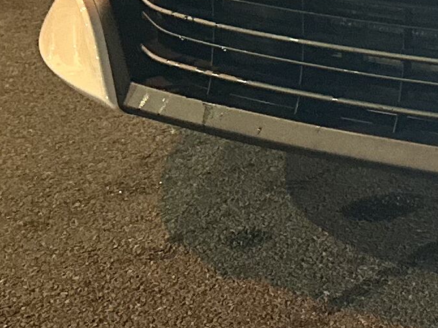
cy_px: -284
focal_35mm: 144
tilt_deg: -6.7
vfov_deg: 9.7
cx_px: 933
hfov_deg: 11.9
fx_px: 1822
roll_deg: +0.3
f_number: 1.78
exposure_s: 1/33
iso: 640
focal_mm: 6.86
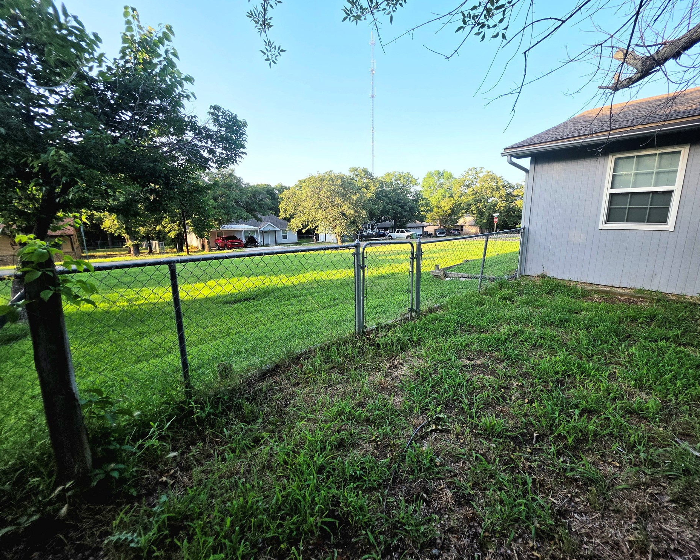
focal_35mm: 14
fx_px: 290
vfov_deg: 88.0
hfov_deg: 100.6
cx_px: 367
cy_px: 281
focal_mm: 2.2
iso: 32
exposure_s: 1/435
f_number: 1.9
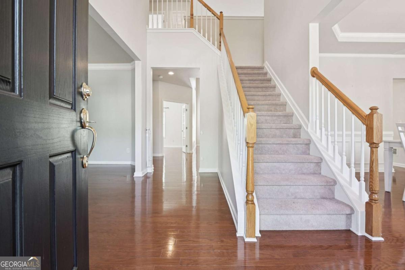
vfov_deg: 73.7
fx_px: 180
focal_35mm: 16
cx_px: 202
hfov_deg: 96.7
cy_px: 135
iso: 320
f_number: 8
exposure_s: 1/15
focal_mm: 16
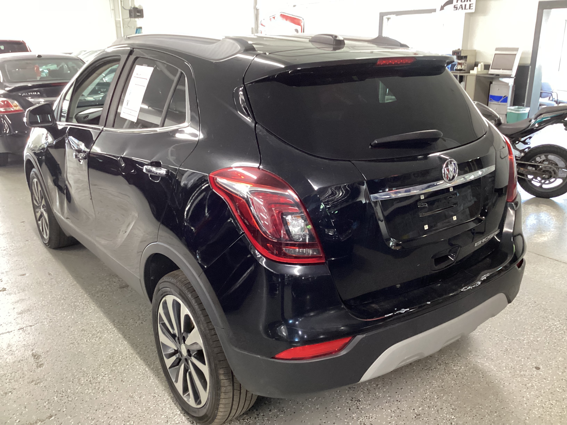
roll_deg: -0.8
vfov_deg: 45.4
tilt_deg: -19.5
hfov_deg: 58.4
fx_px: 508
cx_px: 284
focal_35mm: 31
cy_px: 212
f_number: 2.4
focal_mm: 3.3
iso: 320
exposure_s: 1/33
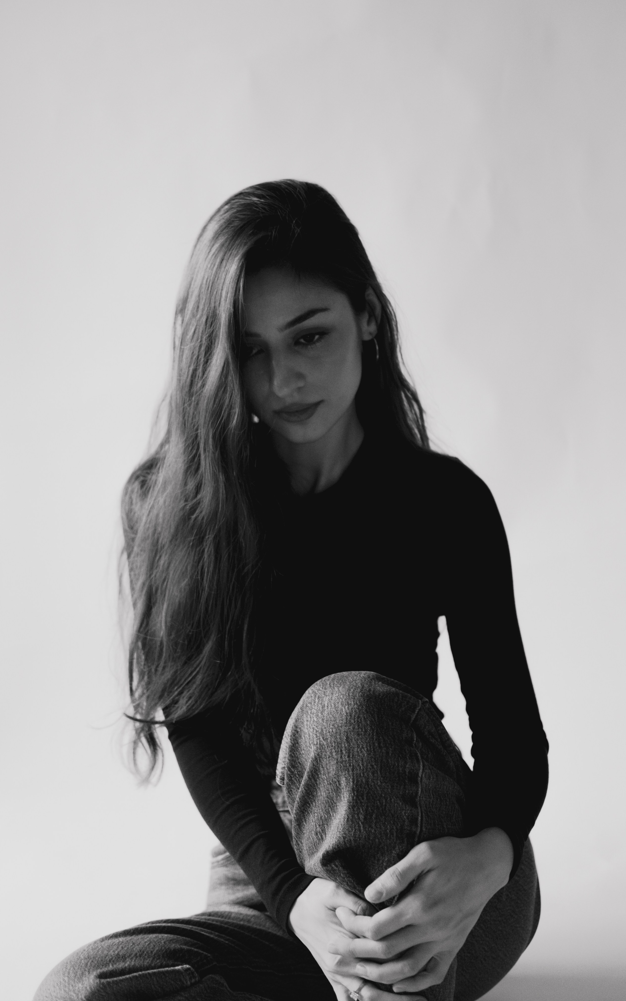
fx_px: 1501
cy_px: 507
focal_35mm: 55
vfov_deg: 36.9
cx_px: 303
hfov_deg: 23.6
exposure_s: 1/100
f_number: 2
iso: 1600
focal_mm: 35
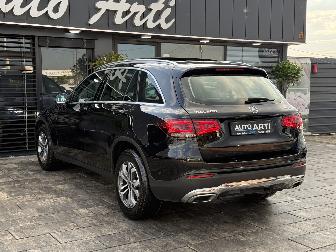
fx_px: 466
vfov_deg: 30.3
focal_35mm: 48
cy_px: 126
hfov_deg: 39.7
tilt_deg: -6.5
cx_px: 168
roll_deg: -0.3
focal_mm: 6.76
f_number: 1.78
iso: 100
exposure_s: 1/740
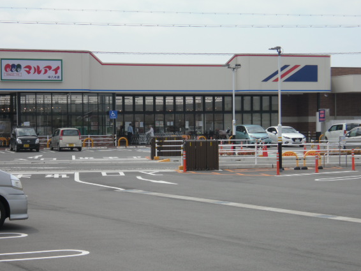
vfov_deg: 17.0
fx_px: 908
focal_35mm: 87
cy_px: 141
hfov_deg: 22.5
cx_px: 184
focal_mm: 13.9
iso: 64
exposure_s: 1/250
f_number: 5.9
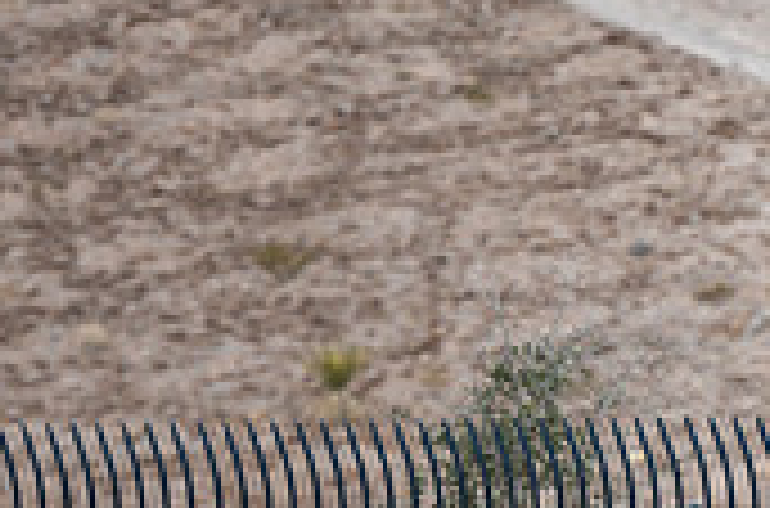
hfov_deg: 2.2
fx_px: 19986
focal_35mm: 937
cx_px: 1098
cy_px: 907
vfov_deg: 1.5
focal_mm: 200
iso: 160
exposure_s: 1/2500
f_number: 3.2
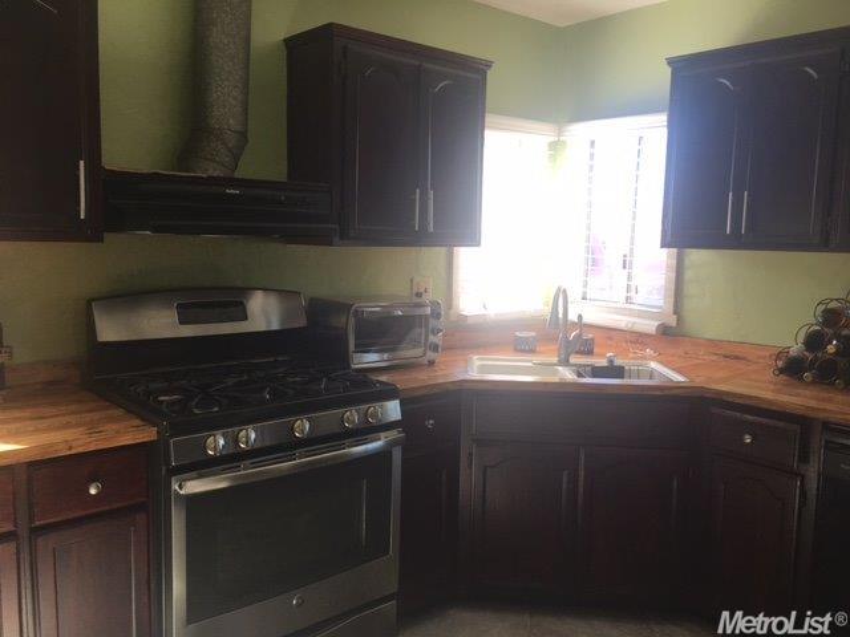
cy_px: 318
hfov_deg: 61.7
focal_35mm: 29
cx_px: 425
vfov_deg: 48.2
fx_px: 712
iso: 32
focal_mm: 4.15
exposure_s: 1/60
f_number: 2.2
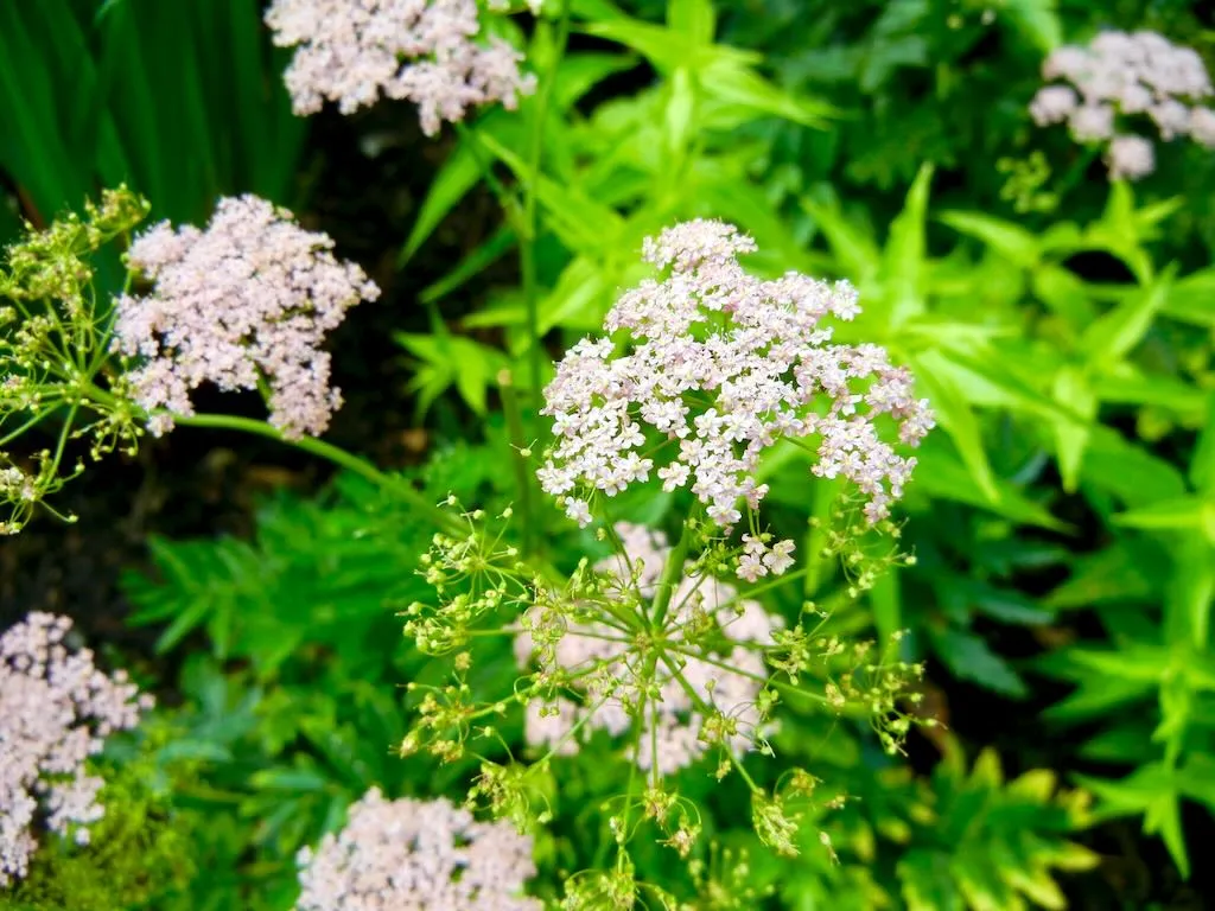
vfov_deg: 41.8
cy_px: 456
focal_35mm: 34
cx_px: 608
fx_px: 1193
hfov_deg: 54.0
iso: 160
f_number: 3.6
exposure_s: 1/438
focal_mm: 6.2
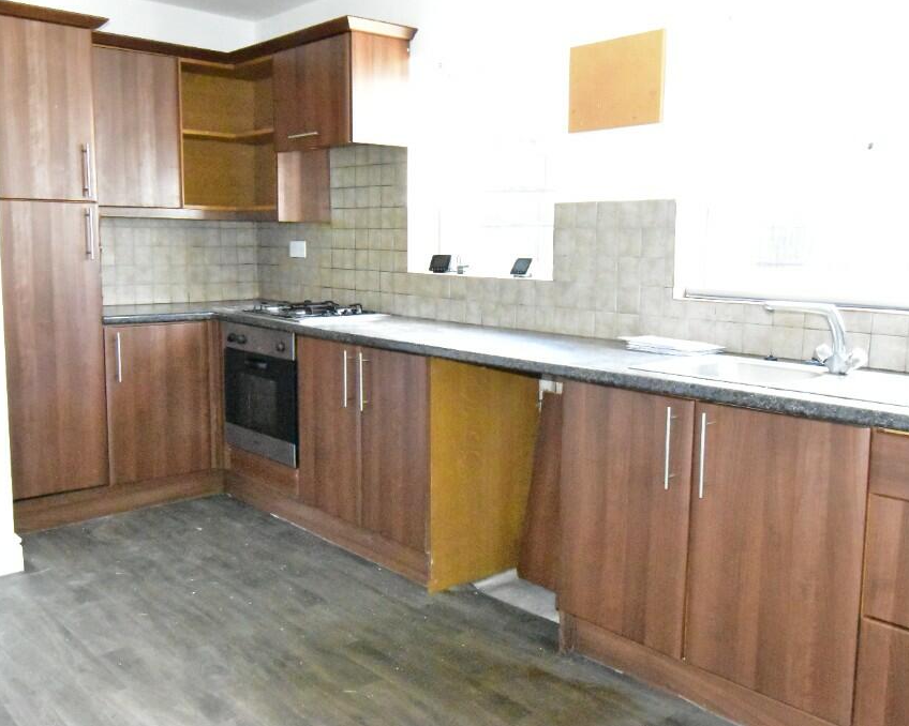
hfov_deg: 52.8
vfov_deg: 43.3
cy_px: 362
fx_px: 914
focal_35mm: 34
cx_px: 424
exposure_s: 1/200
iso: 25600
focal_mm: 20
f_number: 11
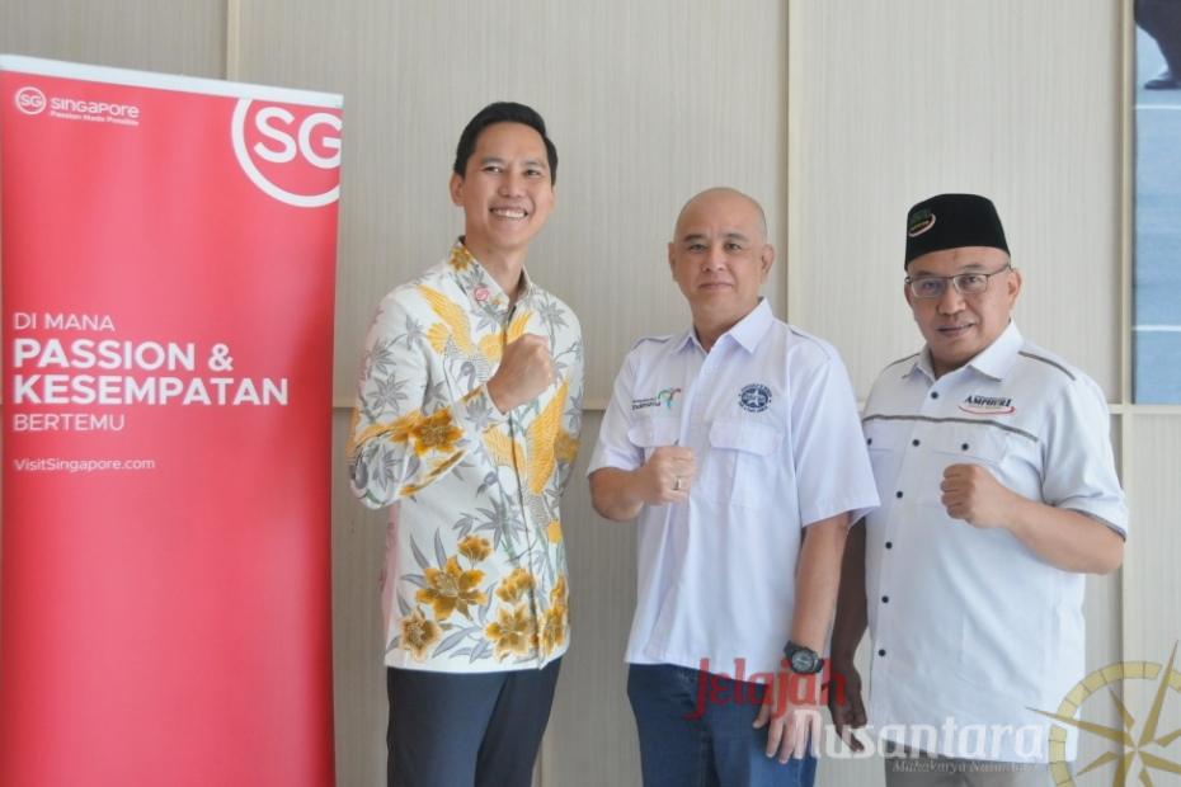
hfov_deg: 53.1
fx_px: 1181
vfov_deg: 36.9
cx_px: 590
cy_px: 394
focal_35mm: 36
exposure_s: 1/200
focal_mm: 24
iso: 1250
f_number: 3.8
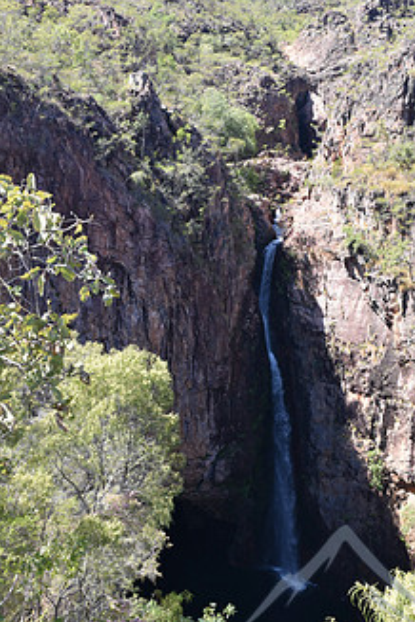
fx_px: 963
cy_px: 348
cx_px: 270
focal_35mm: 56
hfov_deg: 24.2
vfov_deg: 35.8
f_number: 5.6
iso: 100
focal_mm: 27
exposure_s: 1/125
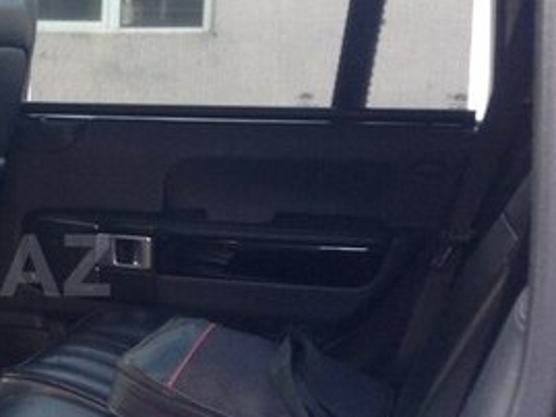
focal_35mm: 81
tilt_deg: -10.9
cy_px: 265
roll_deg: -0.5
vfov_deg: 18.2
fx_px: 1302
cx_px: -101
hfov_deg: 22.3
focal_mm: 4.12
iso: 100
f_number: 2.4
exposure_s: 1/20
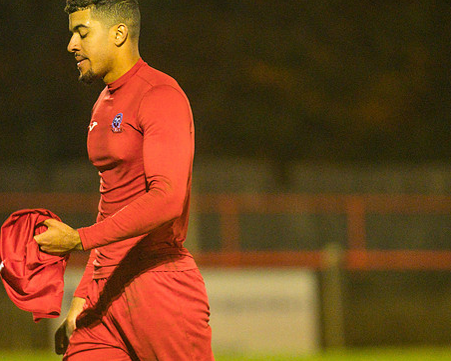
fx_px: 7030
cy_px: 181
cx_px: 170
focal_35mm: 527
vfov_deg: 2.9
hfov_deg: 3.7
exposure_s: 1/400
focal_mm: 250
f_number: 2.8
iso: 5000
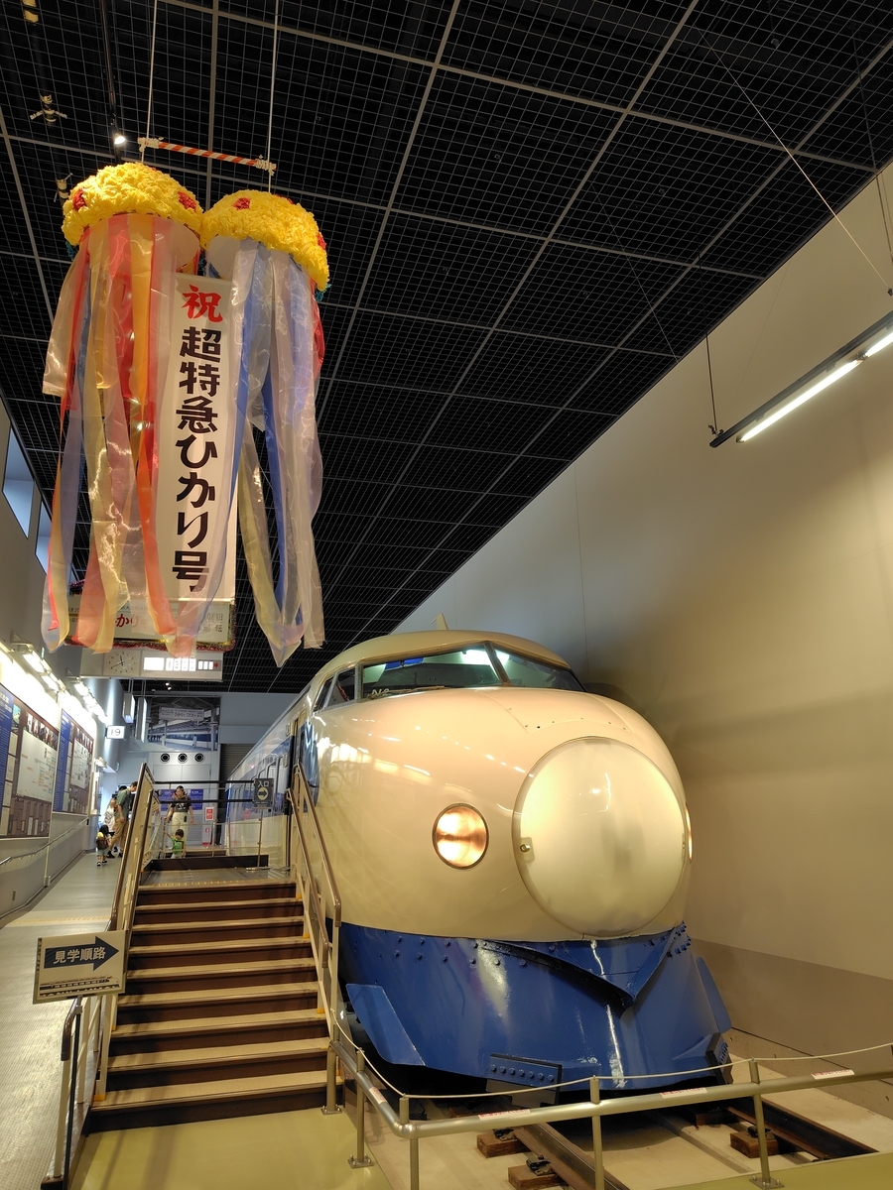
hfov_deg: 58.9
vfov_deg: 73.9
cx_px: 446
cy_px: 595
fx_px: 791
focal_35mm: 23
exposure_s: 1/50
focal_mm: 5.6
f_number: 1.9
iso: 221
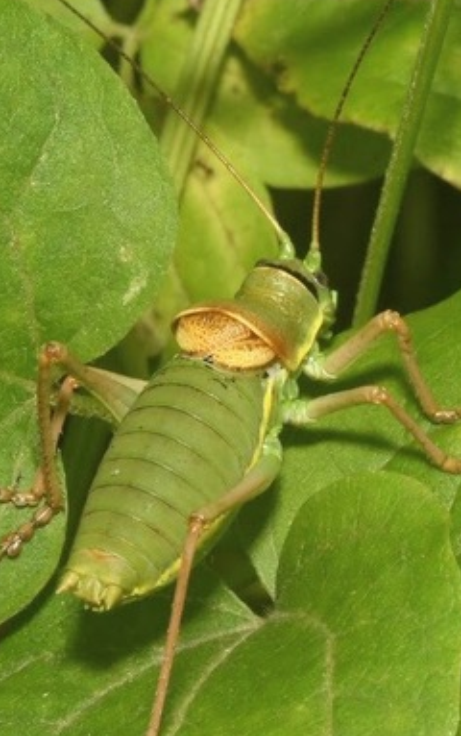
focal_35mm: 268
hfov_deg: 4.9
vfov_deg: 7.8
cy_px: 402
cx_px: 244
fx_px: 5374
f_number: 29
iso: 250
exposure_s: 1/60
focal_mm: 105
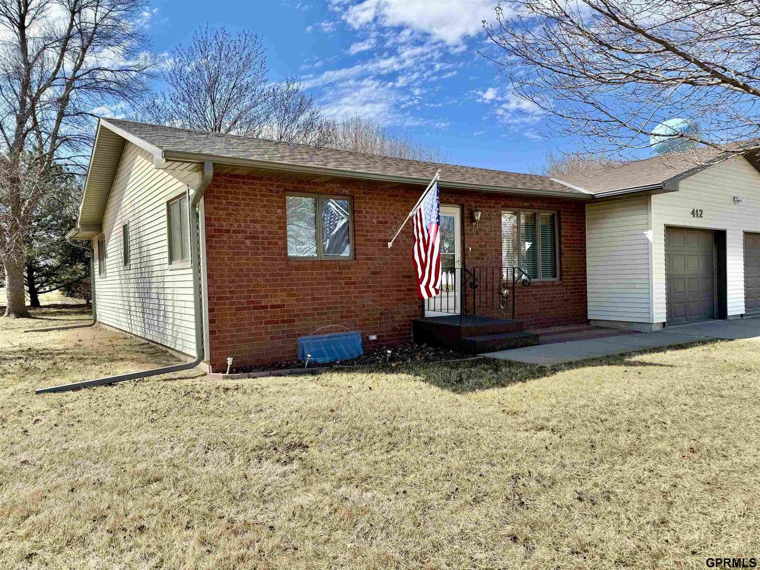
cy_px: 285
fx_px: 527
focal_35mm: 24
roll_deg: +1.0
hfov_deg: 71.6
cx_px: 380
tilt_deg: -1.0
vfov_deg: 56.8
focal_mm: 6.76
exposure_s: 1/3759
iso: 80
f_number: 1.78
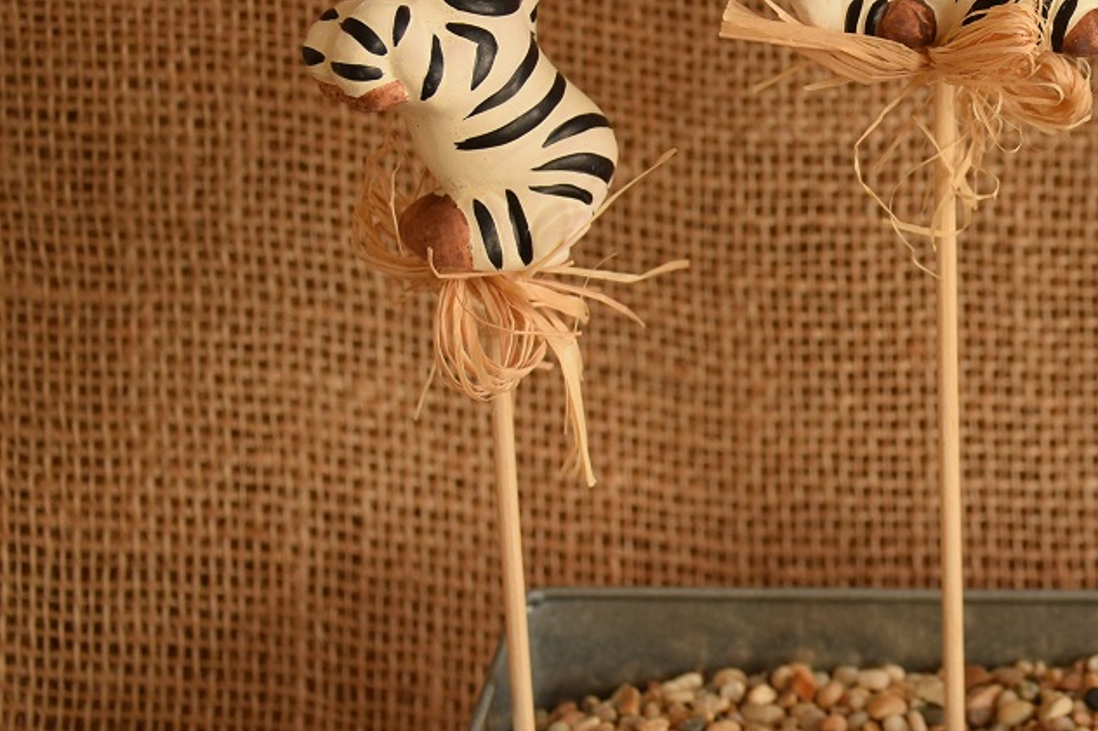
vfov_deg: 12.5
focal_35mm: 109
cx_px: 1164
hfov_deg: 18.2
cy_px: 132
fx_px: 3323
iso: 320
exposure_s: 1/25
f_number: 5.6
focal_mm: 34
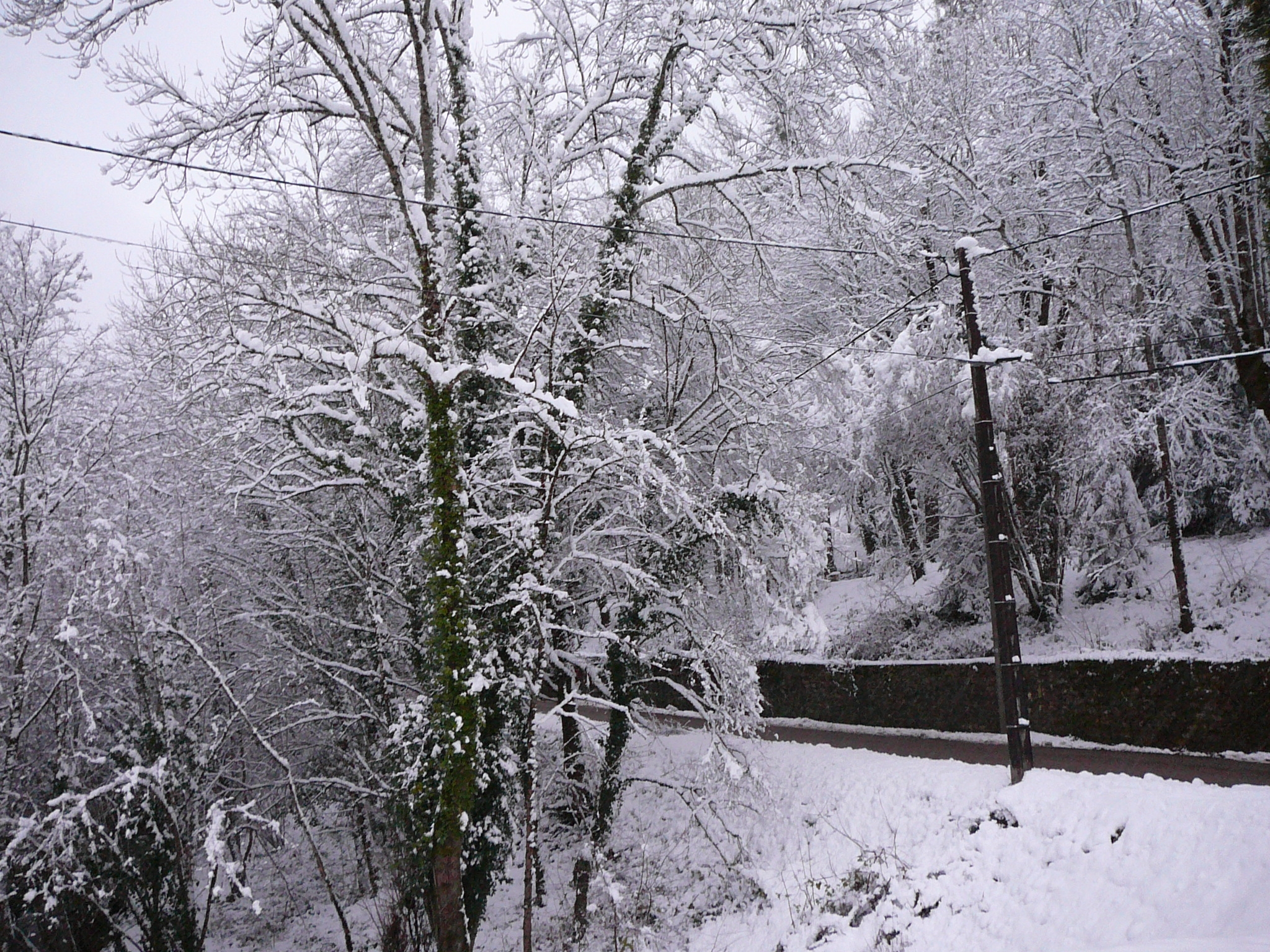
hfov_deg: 52.6
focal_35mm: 35
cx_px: 635
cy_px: 476
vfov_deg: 40.7
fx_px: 1284
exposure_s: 1/30
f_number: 2.8
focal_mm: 5.2
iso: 200
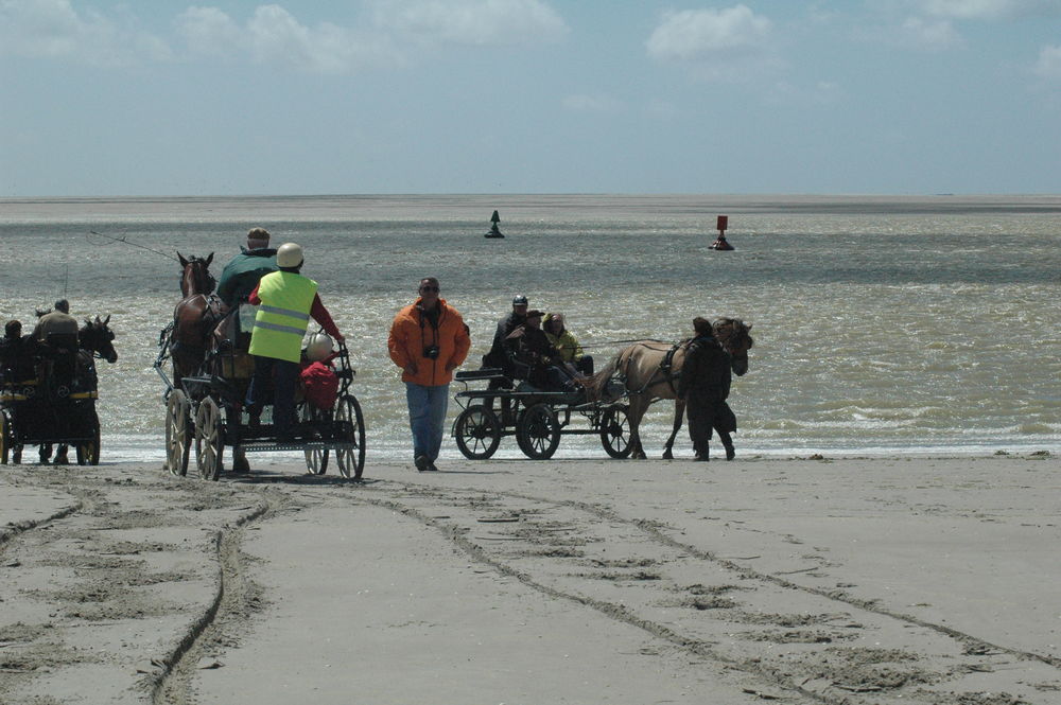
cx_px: 530
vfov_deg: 13.0
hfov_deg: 19.5
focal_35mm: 105
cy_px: 352
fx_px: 3092
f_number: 11
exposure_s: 1/3200
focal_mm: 70
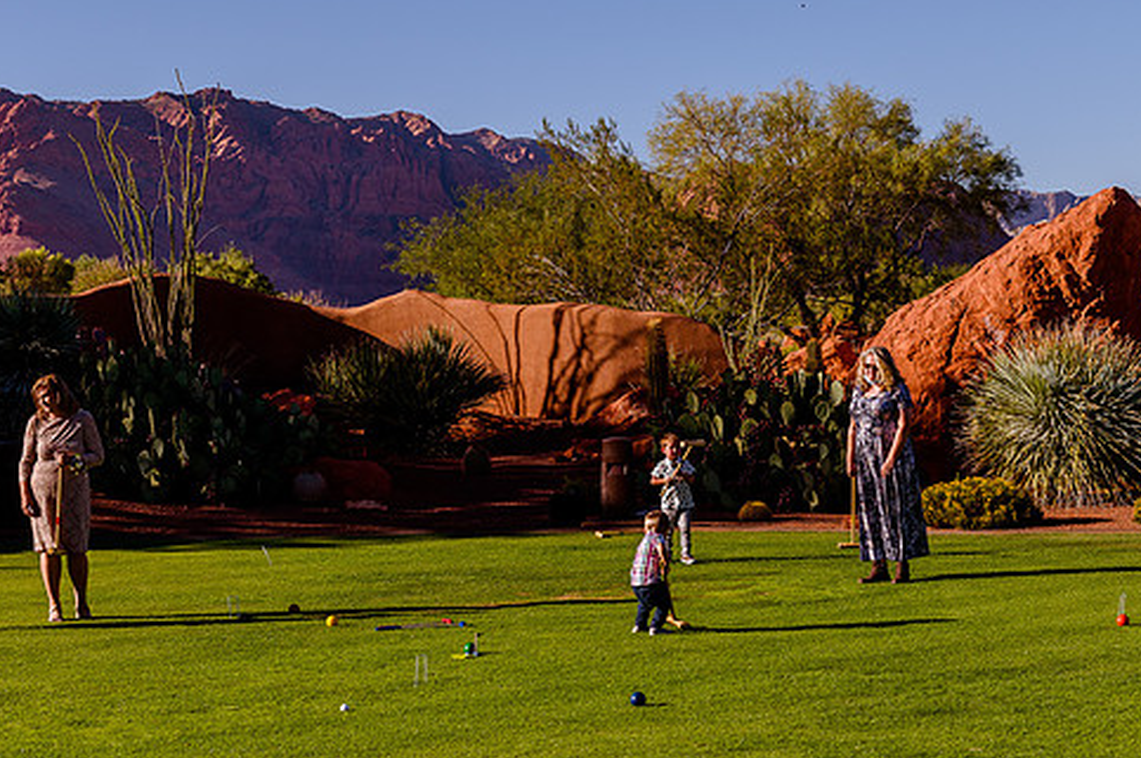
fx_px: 2406
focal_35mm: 76
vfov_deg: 17.9
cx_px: 634
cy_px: 409
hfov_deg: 26.7
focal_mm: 58
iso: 320
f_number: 9
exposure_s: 1/640
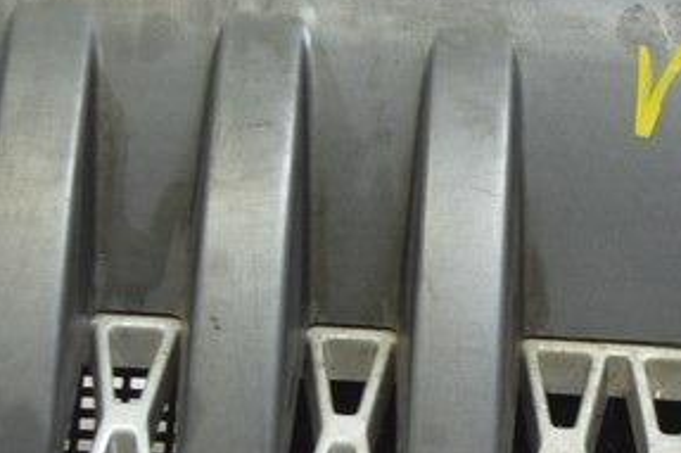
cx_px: 681
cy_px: 336
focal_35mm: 171
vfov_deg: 8.0
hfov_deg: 11.9
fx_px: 3233
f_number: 5.6
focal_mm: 32
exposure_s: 1/20
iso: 400
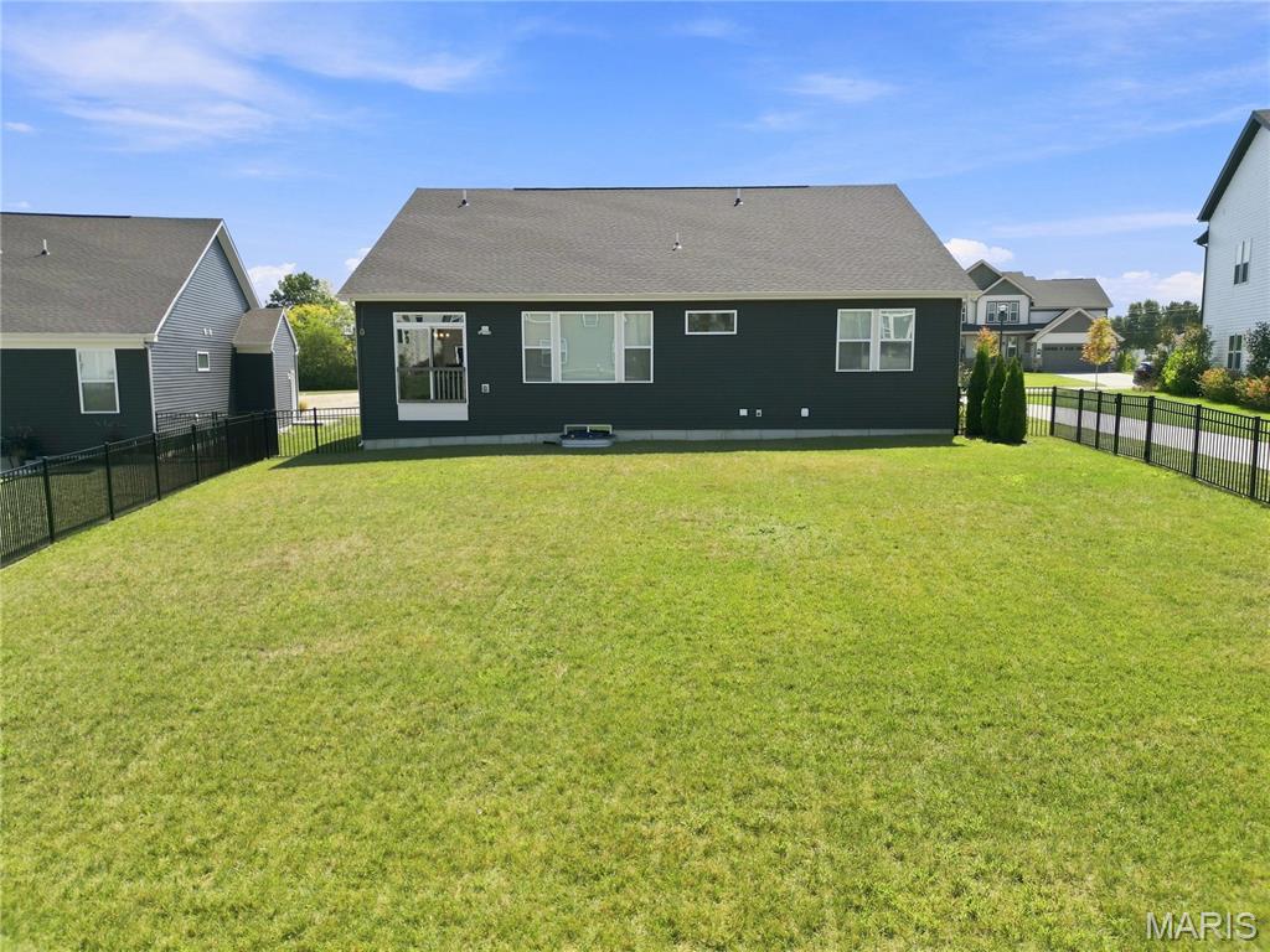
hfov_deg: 71.6
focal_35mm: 24
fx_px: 881
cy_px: 476
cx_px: 635
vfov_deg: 56.8
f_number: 1.7
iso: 140
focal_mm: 6.7
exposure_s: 1/4000
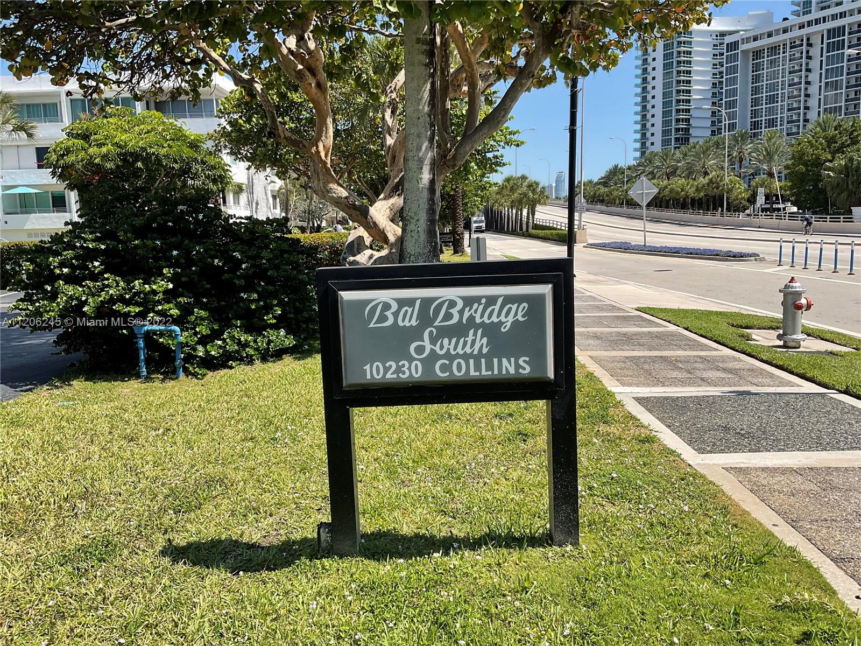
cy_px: 323
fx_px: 721
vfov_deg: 48.2
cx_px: 430
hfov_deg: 61.7
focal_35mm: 29
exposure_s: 1/1377
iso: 16
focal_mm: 3
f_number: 1.8
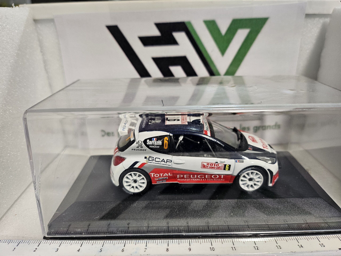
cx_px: 170
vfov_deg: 56.8
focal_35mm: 24
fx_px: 236
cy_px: 128
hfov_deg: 71.6
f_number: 1.8
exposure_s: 1/100
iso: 200
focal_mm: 5
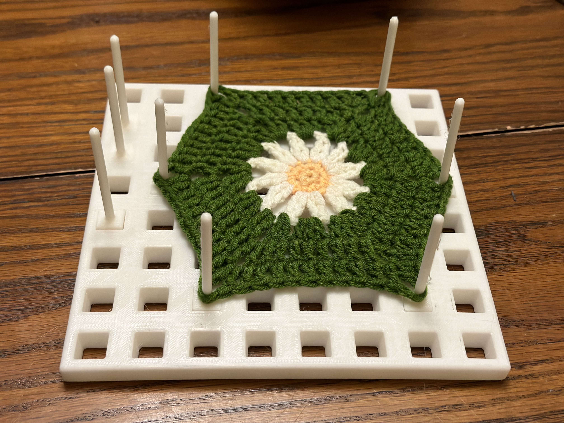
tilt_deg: -47.3
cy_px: 212
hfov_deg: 39.7
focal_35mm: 48
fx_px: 782
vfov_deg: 30.3
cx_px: 282
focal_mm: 6.86
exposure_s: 1/50
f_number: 1.78
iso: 320
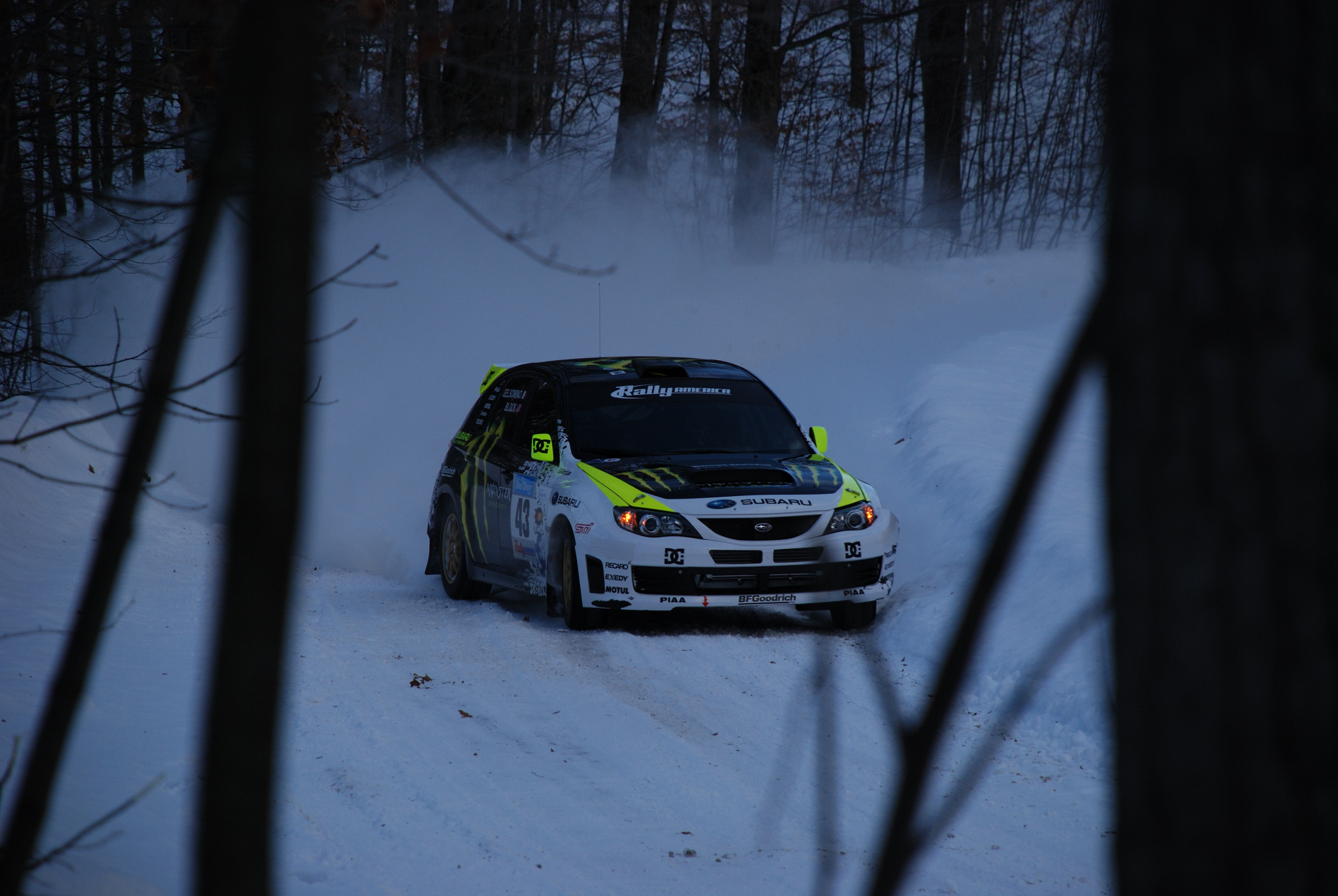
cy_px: 448
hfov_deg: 10.1
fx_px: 7535
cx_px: 669
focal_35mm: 202
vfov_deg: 6.8
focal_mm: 135
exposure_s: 1/320
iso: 200
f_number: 5.6
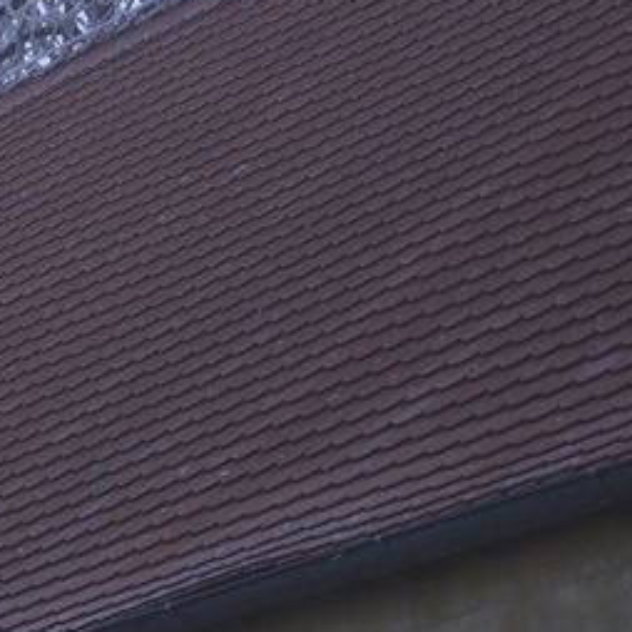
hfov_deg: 6.2
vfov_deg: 6.9
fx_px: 5185
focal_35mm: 251
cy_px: 694
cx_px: -1570
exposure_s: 1/210
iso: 100
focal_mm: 44.9
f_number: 5.6
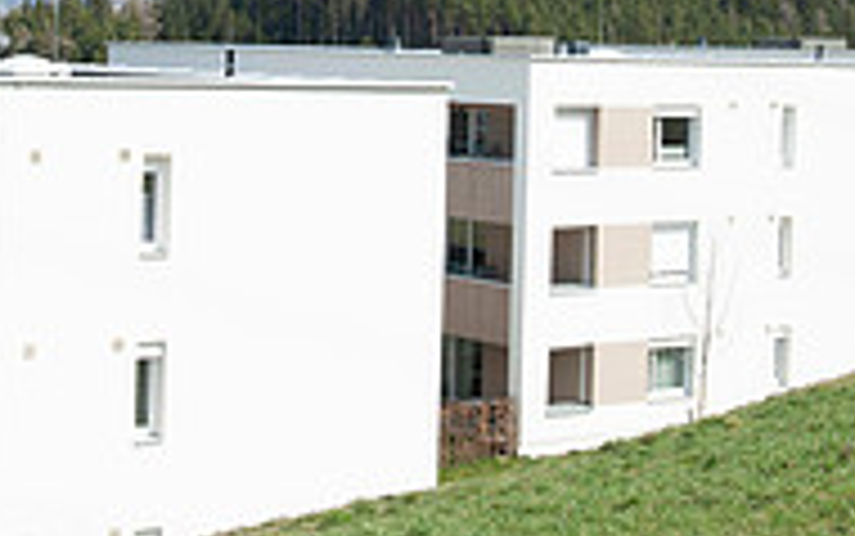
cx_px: 324
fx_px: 2028
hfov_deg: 23.7
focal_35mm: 87
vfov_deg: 14.6
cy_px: -68
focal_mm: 28
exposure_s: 1/250
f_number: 11
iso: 200
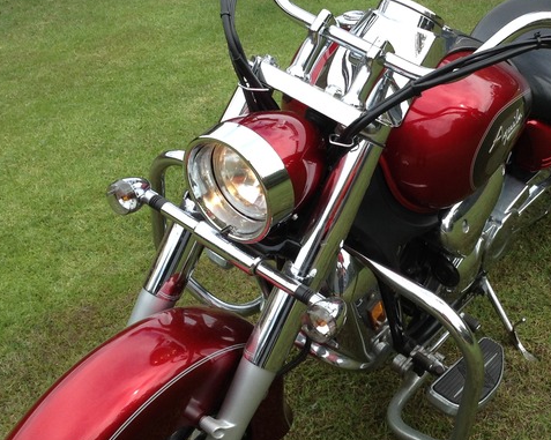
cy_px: 189
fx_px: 880
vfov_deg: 28.0
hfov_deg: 34.3
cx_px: 382
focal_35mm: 54
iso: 25
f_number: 2.4
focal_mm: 3.3
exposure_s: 1/432
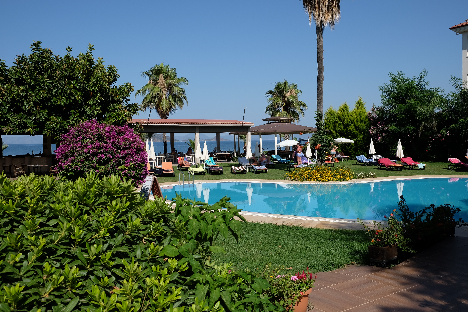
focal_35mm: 32
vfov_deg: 41.1
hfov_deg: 58.7
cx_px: 234
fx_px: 416
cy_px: 156
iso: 200
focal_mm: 21.4
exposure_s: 1/350
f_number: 10
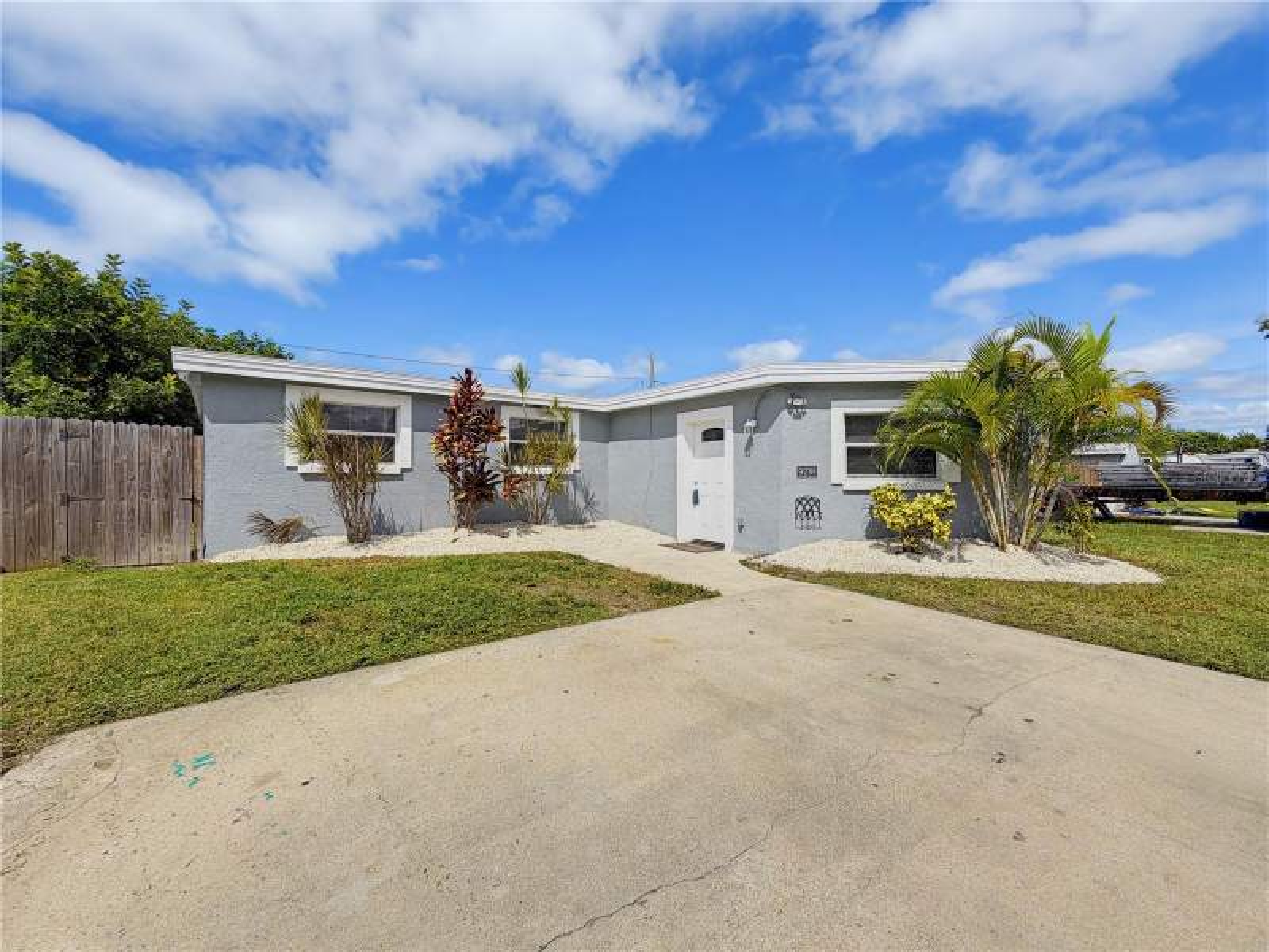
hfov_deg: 102.1
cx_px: 634
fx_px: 513
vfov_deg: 85.7
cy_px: 476
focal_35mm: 14
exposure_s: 1/1700
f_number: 2.2
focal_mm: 2.2
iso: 20
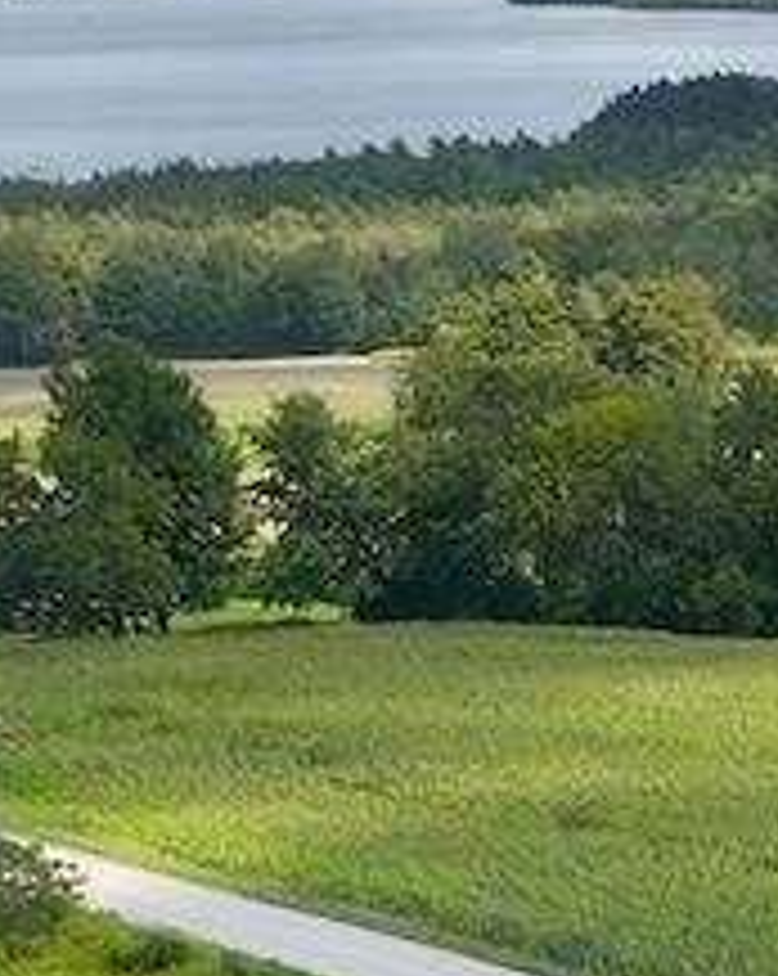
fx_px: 6230
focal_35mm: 216
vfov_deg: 8.1
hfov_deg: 6.4
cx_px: 2586
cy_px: 2514
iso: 120
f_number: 2.8
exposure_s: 1/2000
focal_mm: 12.3
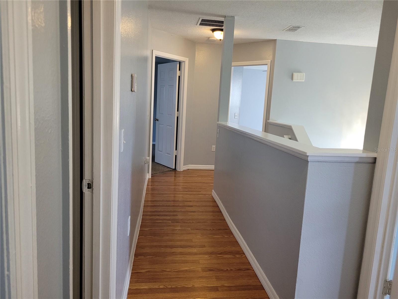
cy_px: 150
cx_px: 199
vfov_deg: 53.1
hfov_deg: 67.3
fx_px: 299
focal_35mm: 26
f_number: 1.8
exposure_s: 1/120
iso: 320
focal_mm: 5.4
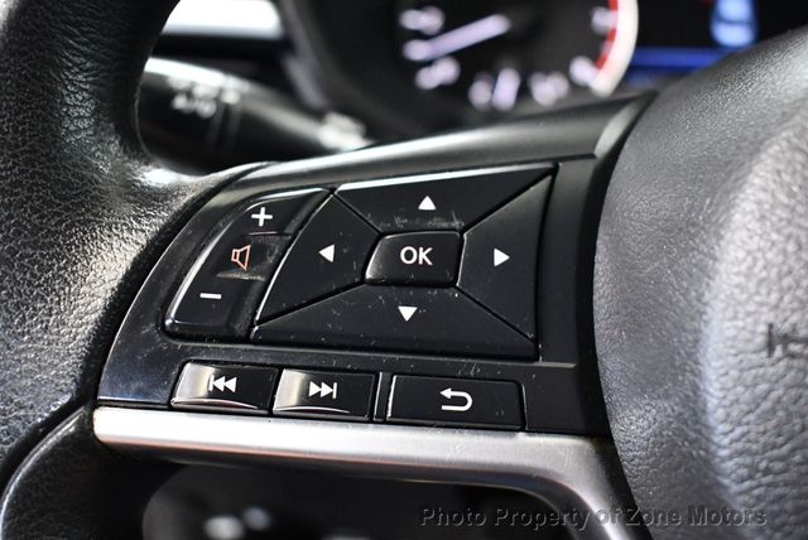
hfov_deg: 48.4
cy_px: 270
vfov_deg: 33.5
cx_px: 404
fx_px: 899
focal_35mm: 40
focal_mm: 20
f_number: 3.8
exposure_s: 1/60
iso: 5000
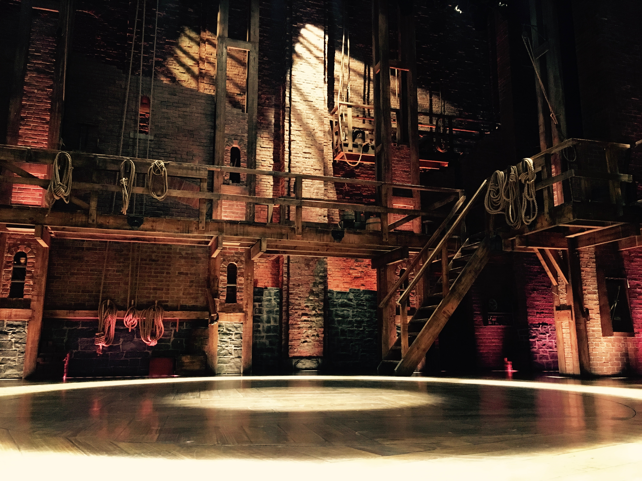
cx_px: 321
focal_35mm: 29
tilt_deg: +10.3
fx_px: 538
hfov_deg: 61.7
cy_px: 240
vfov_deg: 48.2
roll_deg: -0.3
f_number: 2.2
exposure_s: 1/15
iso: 320
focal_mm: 4.15
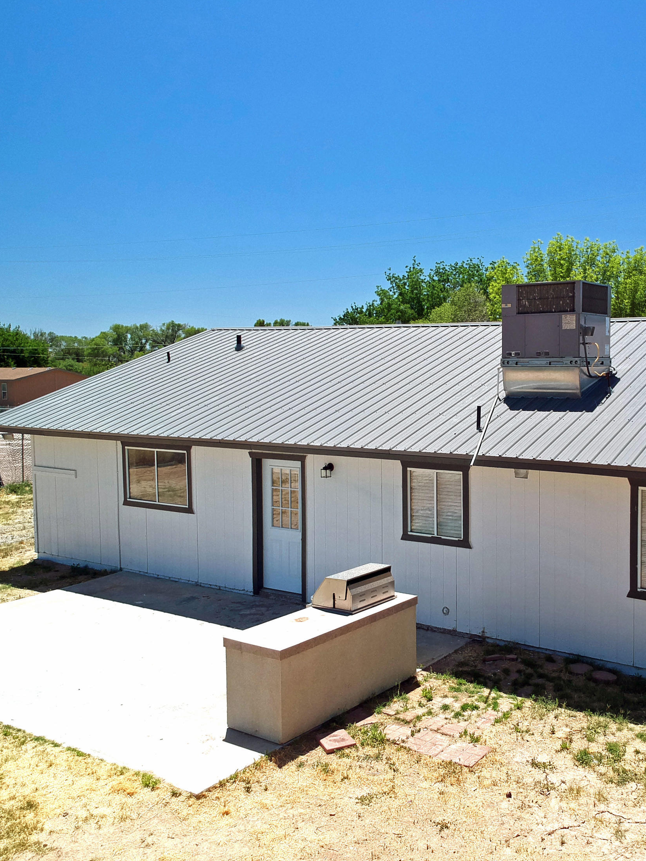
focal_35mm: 34
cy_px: 431
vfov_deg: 54.0
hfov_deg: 40.8
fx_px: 846
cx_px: 468
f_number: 2.6
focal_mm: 4.49
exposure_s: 1/640
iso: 100
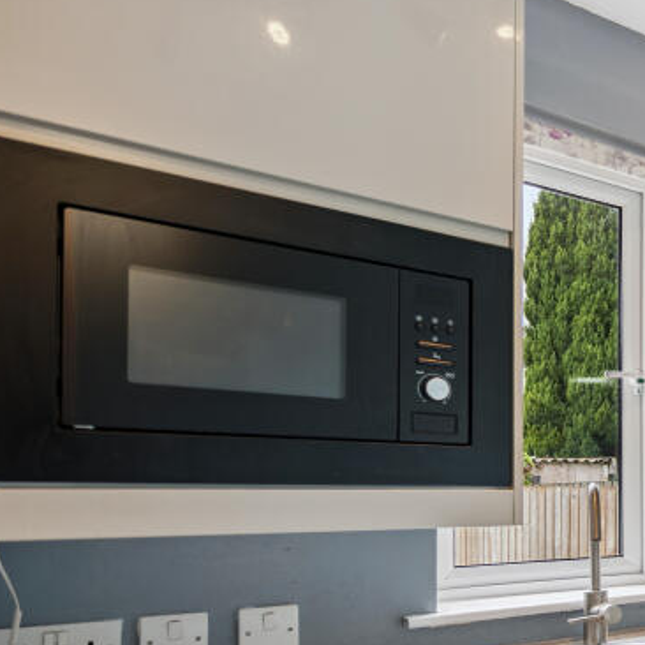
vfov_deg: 42.4
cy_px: 491
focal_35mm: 38
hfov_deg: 31.8
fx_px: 801
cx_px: 865
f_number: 4
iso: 125
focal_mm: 16
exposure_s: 1/100
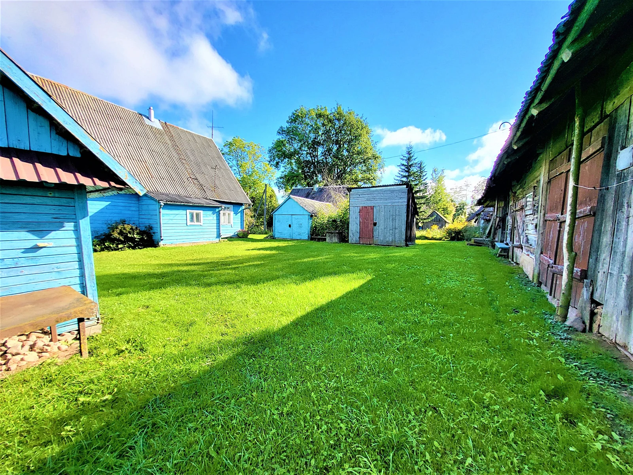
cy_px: 238
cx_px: 316
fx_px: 238
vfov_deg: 89.9
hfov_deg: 106.2
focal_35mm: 13
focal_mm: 1.74
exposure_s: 1/497
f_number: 2.2
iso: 32
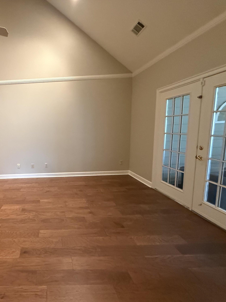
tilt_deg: -6.7
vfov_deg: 84.7
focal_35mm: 19
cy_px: 153
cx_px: 48
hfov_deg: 63.4
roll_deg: +2.8
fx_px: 165
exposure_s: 1/60
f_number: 2.2
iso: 800
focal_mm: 2.22
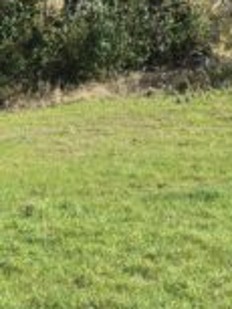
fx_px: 1071
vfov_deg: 15.4
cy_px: -121
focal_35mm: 120
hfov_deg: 12.3
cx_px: 56
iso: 12
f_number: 1.7
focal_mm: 6.3
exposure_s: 1/512
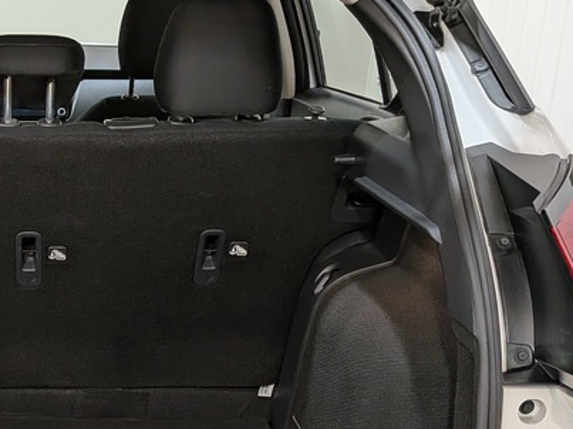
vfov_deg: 23.5
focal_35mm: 61
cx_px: 40
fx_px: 1009
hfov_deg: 30.1
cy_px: 364
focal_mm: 4.53
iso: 154
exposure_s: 1/120
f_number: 1.7
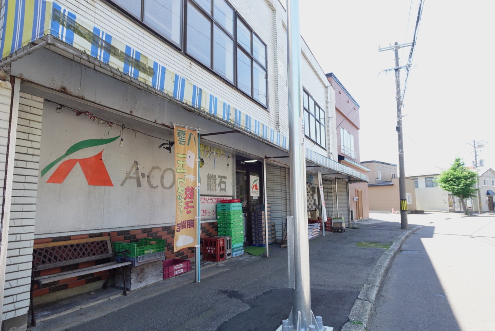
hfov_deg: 81.1
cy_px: 171
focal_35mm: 21
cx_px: 234
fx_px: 289
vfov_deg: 59.6
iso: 200
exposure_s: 1/250
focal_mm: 6.9
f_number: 4
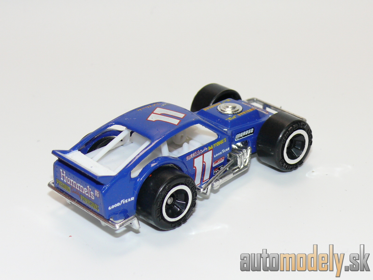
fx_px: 959
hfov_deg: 22.0
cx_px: 186
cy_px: 140
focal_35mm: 89
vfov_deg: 16.6
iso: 100
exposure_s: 1/30
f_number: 4
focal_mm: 12.5
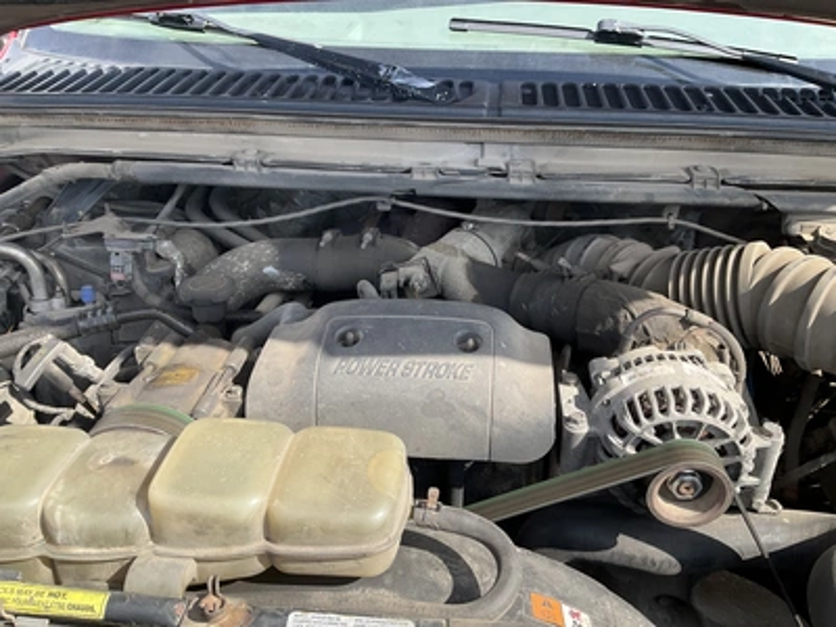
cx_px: 418
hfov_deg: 61.7
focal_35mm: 29
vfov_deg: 48.2
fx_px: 700
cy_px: 314
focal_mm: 3
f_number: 1.8
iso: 25
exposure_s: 1/519
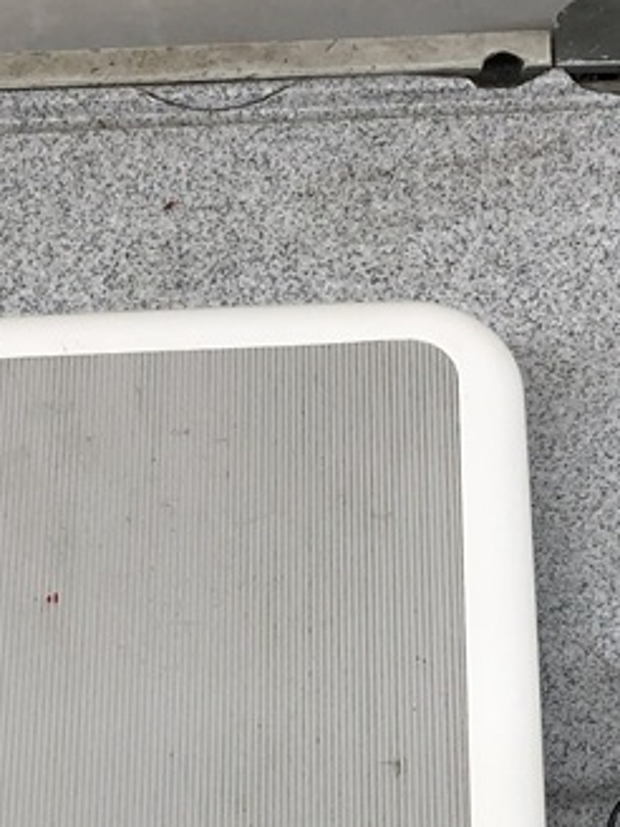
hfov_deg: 17.0
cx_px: 494
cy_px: 794
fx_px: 2054
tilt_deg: -66.2
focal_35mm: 86
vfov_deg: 22.0
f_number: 1.8
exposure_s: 1/120
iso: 50
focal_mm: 3.99
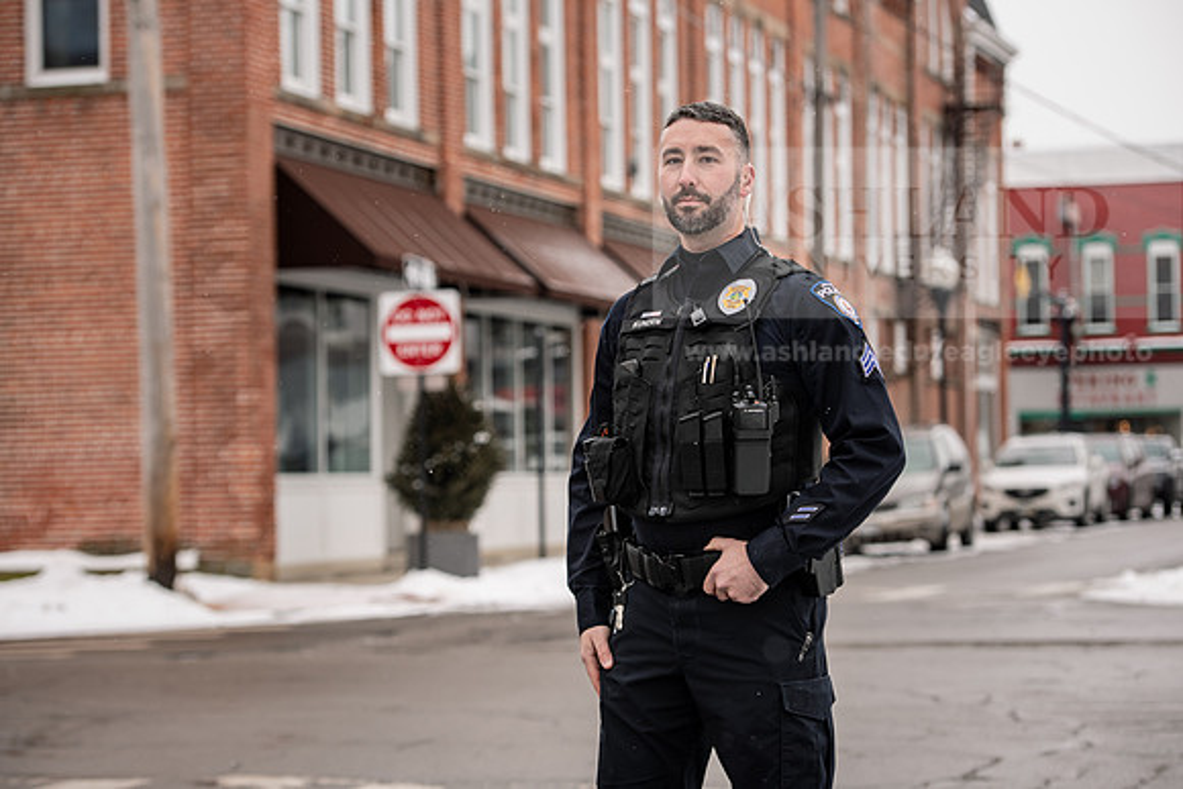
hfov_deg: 21.5
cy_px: 394
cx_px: 592
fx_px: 3122
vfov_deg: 14.4
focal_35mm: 95
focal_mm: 95
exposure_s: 1/500
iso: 125
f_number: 4
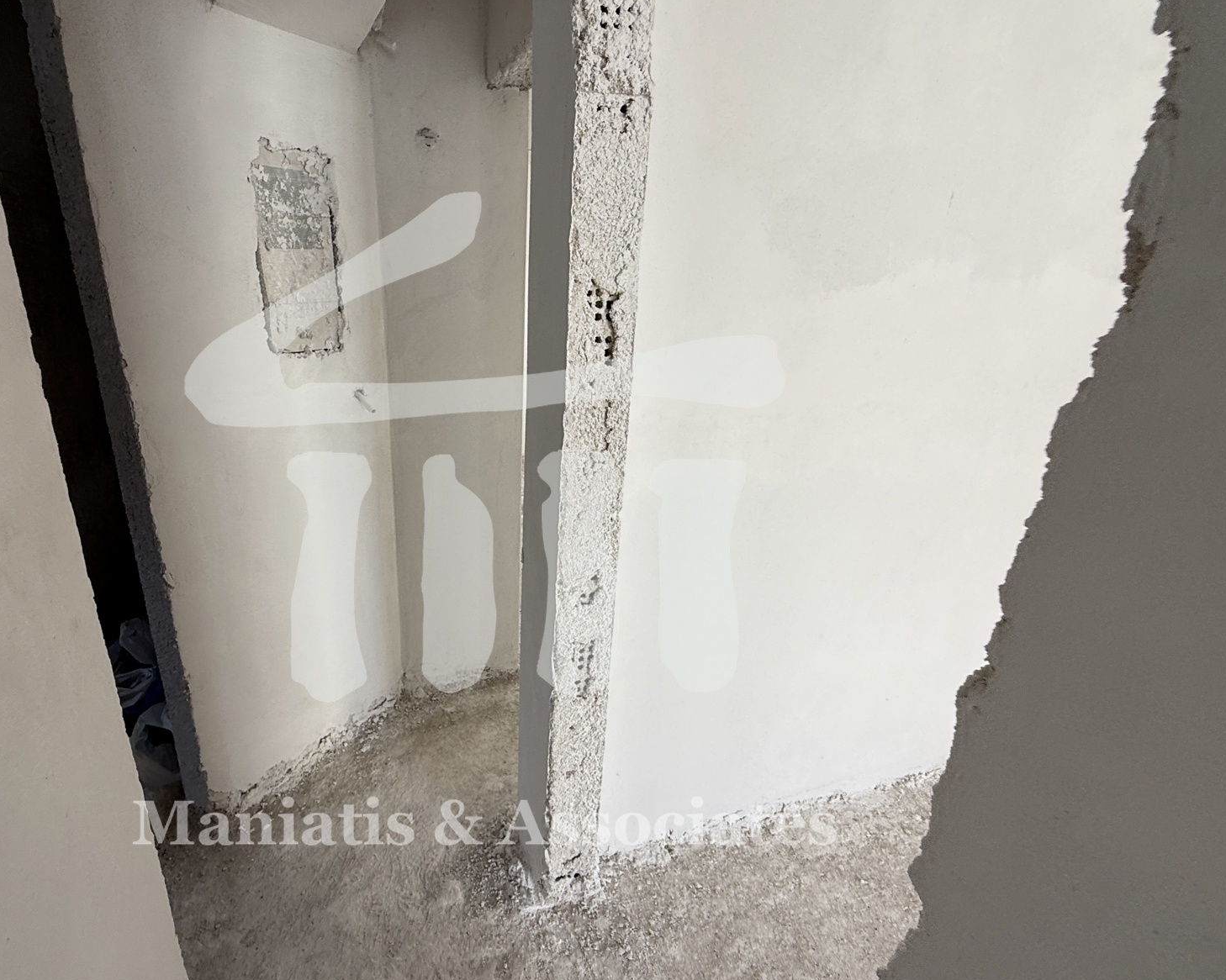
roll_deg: +0.2
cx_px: 482
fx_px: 653
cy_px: 519
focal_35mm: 18
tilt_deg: -21.7
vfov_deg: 73.7
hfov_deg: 85.2
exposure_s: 1/121
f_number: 2.2
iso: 50
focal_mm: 2.22
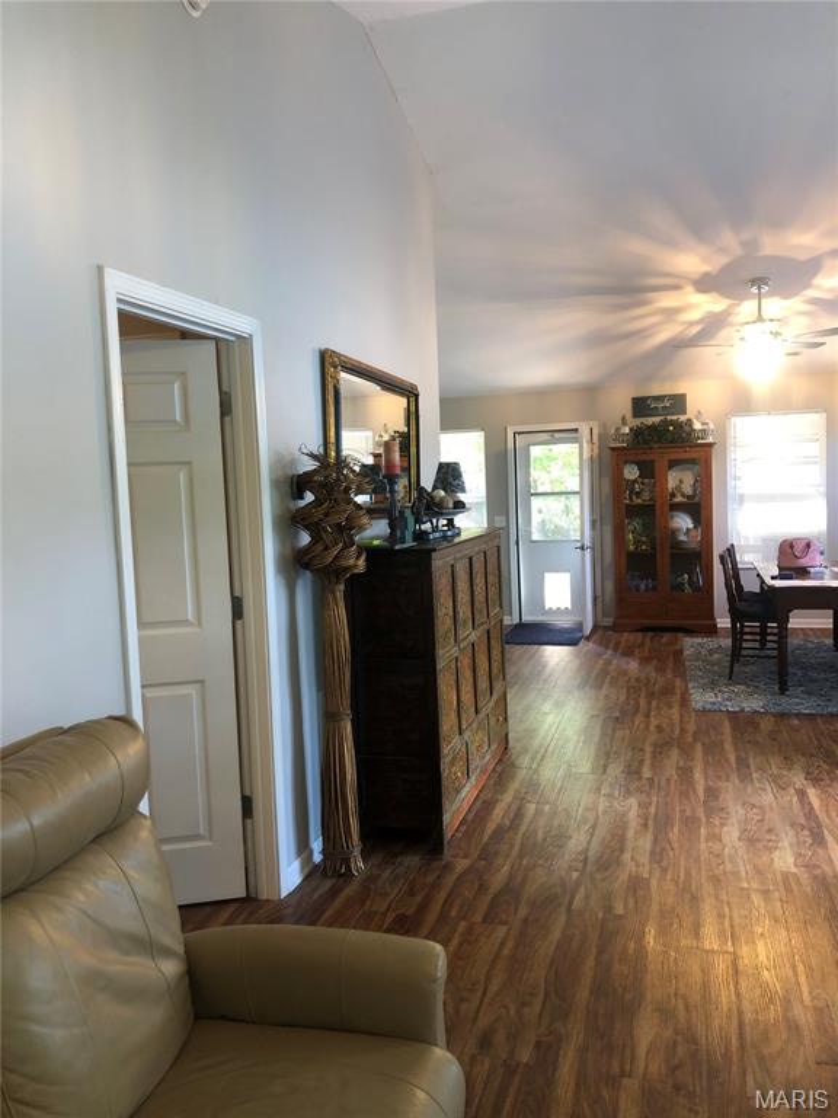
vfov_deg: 63.4
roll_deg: +2.7
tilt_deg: -4.2
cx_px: 419
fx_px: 904
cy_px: 559
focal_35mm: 28
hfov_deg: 49.7
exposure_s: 1/15
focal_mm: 3.99
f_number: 1.8
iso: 50
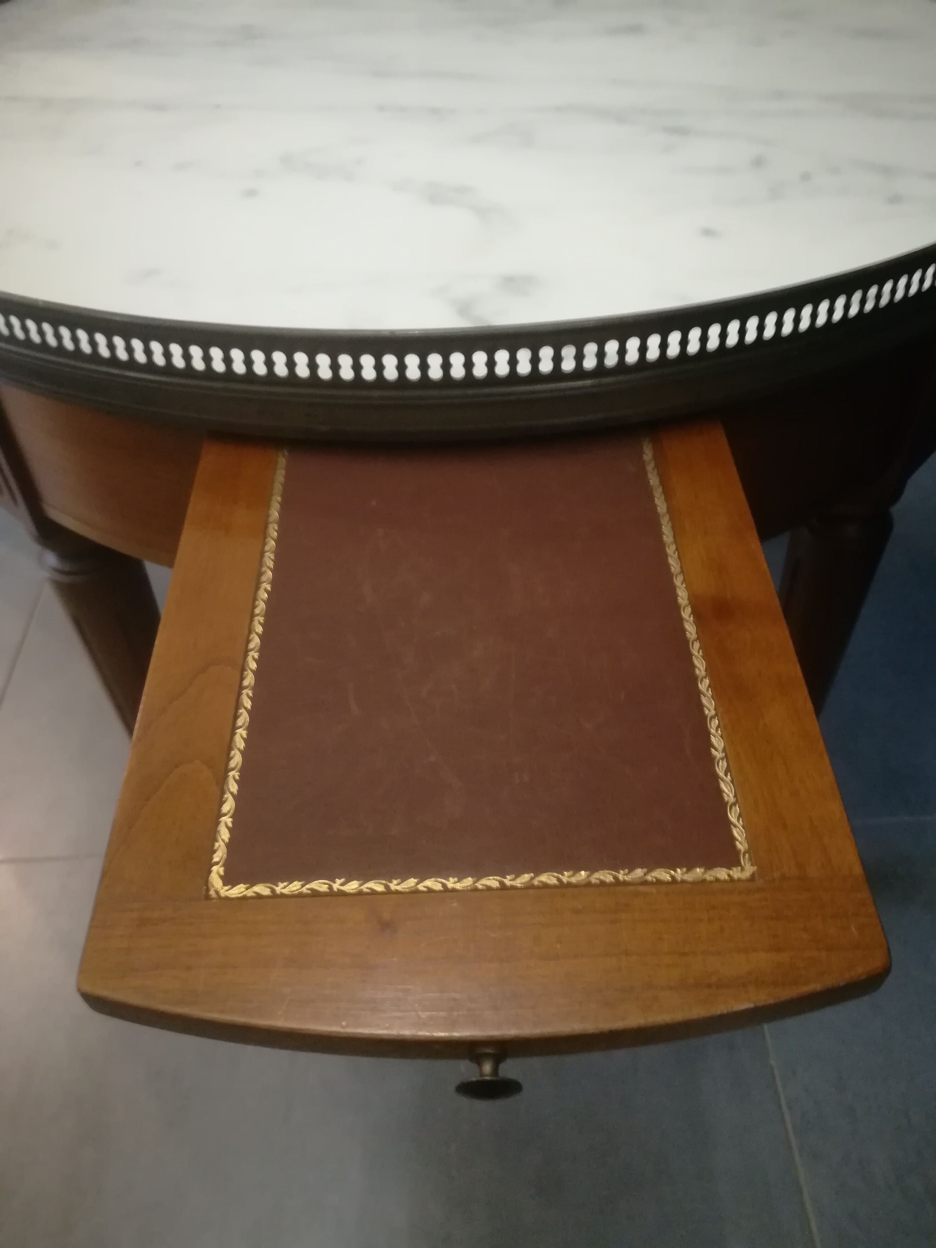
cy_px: 624
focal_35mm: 26
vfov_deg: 67.3
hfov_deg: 53.1
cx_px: 468
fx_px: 937
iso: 640
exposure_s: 1/20
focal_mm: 3.83
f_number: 2.2
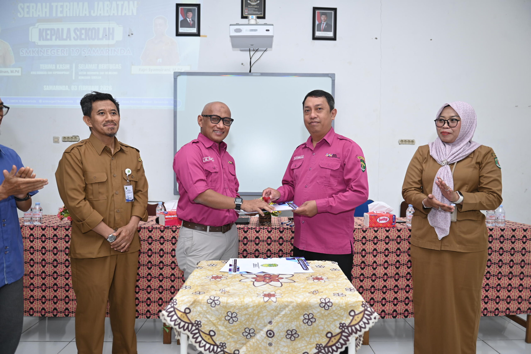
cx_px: 266
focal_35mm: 24
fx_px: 354
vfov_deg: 53.2
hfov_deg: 73.7
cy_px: 177
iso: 250
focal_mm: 24
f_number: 2.8
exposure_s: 1/200
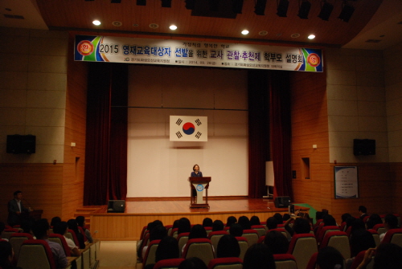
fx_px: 335
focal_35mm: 30
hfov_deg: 61.9
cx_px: 201
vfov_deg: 43.7
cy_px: 134
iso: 1000
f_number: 3.8
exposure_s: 1/320
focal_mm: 20
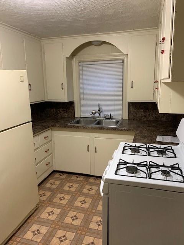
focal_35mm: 26
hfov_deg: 53.1
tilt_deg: -11.4
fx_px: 184
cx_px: 92
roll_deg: +1.6
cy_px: 122
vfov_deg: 67.3
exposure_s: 1/60
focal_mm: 4.25
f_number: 1.8
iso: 320
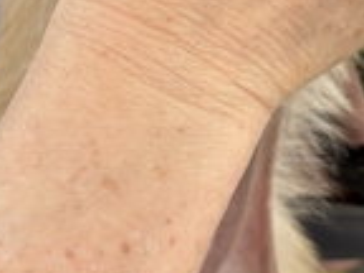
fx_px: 1262
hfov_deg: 15.6
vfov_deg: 10.8
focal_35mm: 120
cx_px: 475
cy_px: -343
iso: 40
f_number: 1.6
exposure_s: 1/122
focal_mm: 5.96
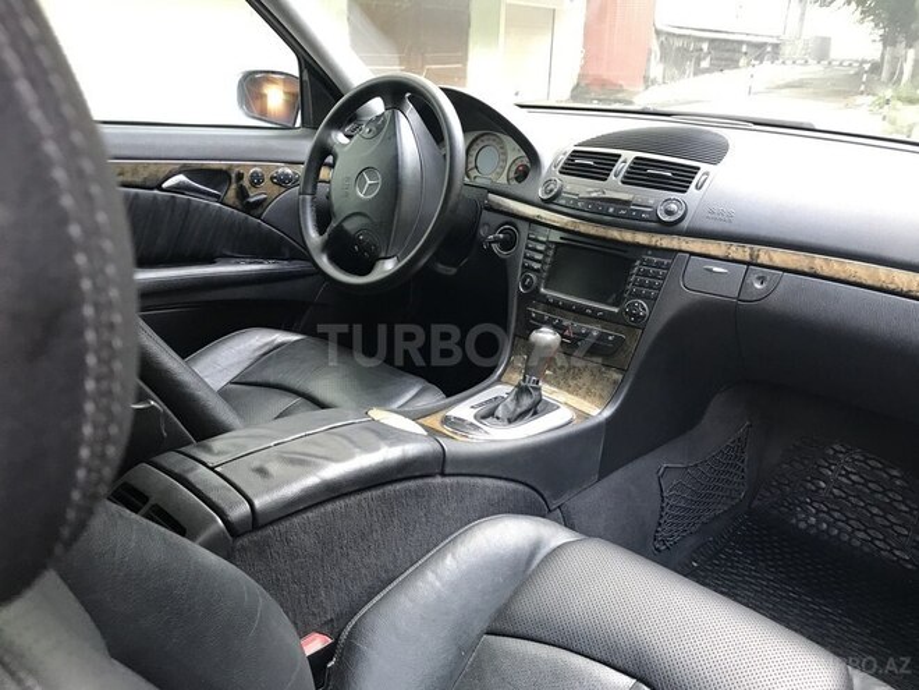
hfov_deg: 63.4
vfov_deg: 49.7
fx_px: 743
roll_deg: -0.7
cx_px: 460
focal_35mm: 28
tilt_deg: -20.8
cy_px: 345
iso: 32
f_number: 1.8
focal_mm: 3.99
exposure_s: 1/33
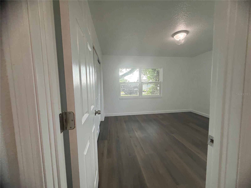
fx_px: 102
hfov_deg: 102.1
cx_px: 126
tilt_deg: -3.6
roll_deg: -1.6
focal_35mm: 14
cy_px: 94
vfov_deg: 85.7
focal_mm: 2.22
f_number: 2.2
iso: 100
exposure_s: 1/120
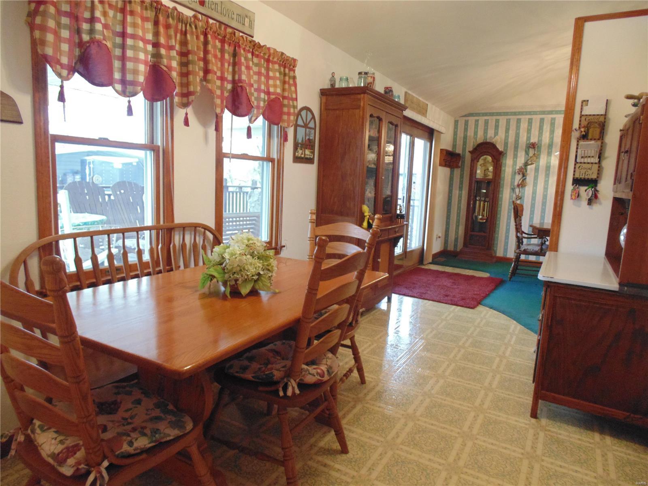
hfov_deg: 76.4
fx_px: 412
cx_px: 324
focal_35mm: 22
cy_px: 243
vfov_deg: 61.1
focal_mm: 4
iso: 320
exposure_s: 1/30
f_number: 3.1
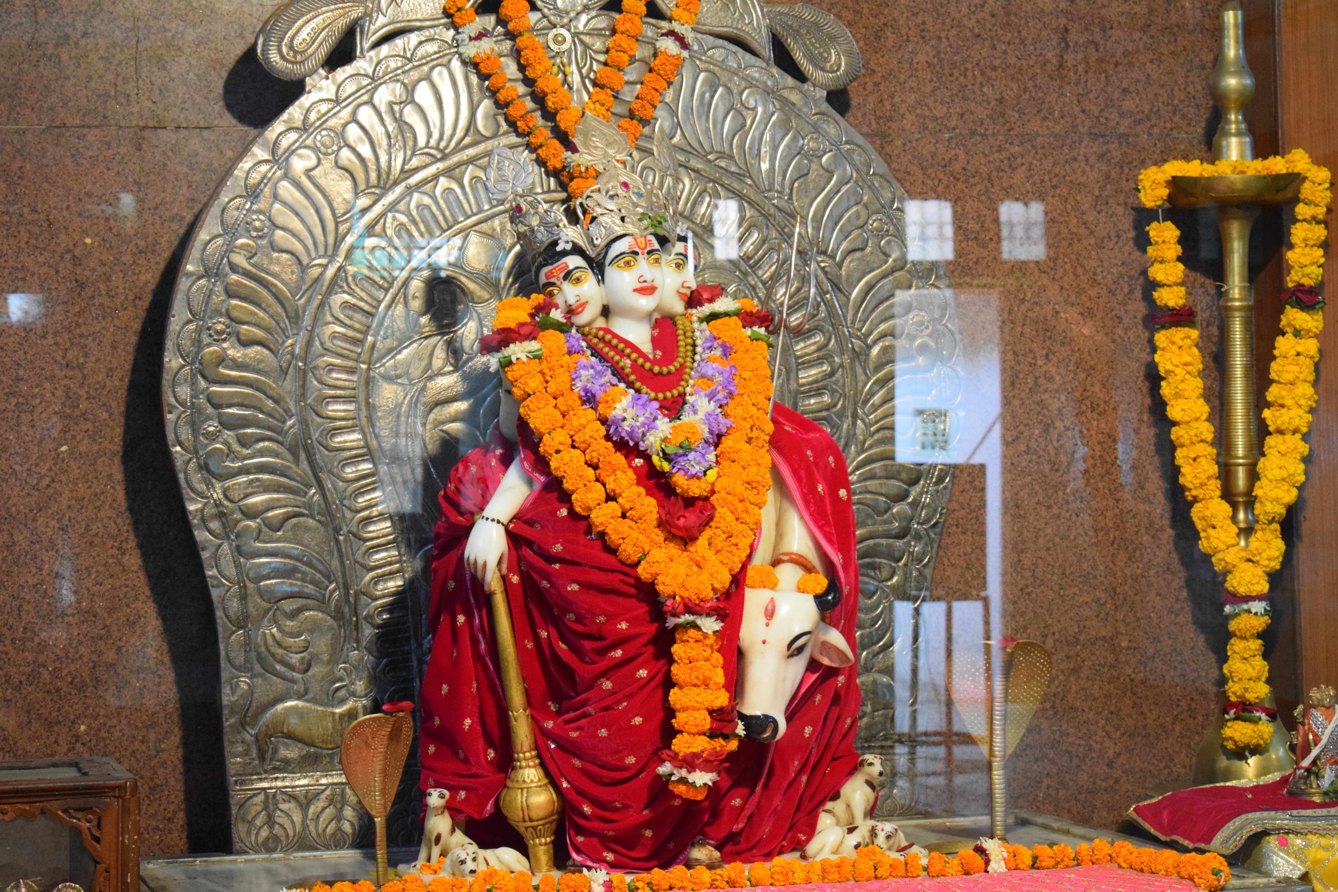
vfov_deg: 16.6
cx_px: 669
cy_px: 446
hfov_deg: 24.6
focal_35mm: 82
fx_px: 3066
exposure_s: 1/60
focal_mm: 55
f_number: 5.6
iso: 3200
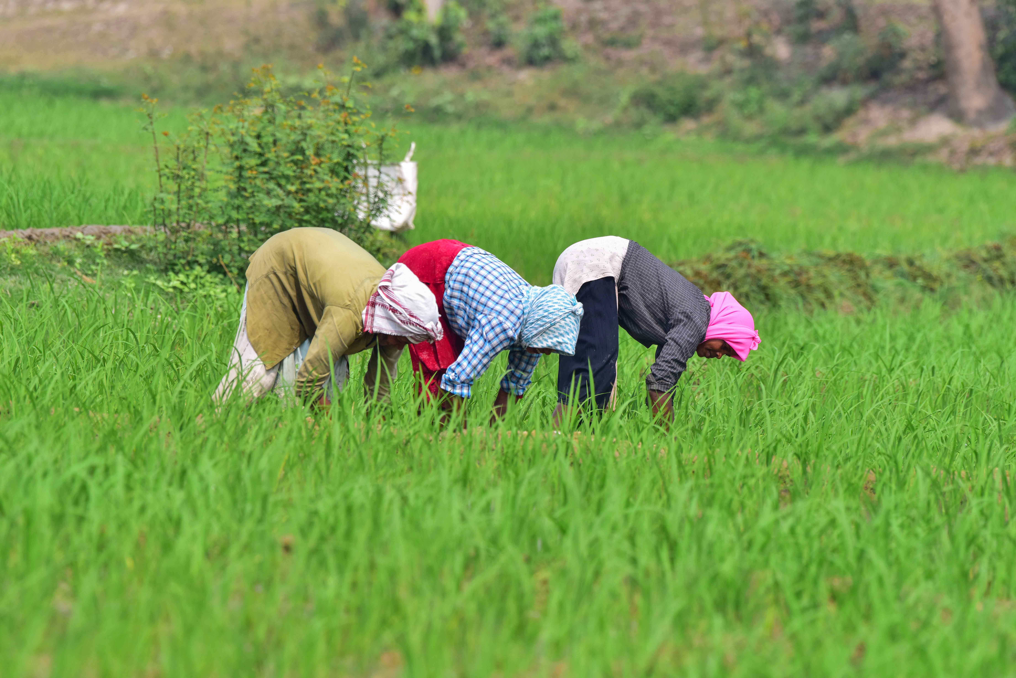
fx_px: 9598
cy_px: 339
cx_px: 508
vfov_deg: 4.0
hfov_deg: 6.1
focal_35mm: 340
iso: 200
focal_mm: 340
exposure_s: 1/800
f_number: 6.3
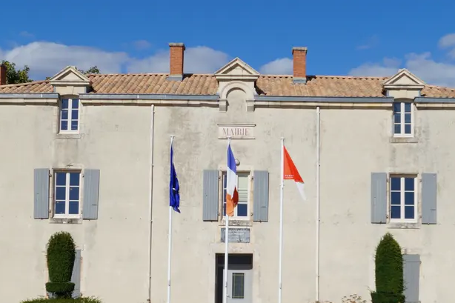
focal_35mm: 75
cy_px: 218
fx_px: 948
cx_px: 228
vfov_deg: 18.1
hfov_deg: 27.0
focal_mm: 24
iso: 100
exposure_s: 1/320
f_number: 10
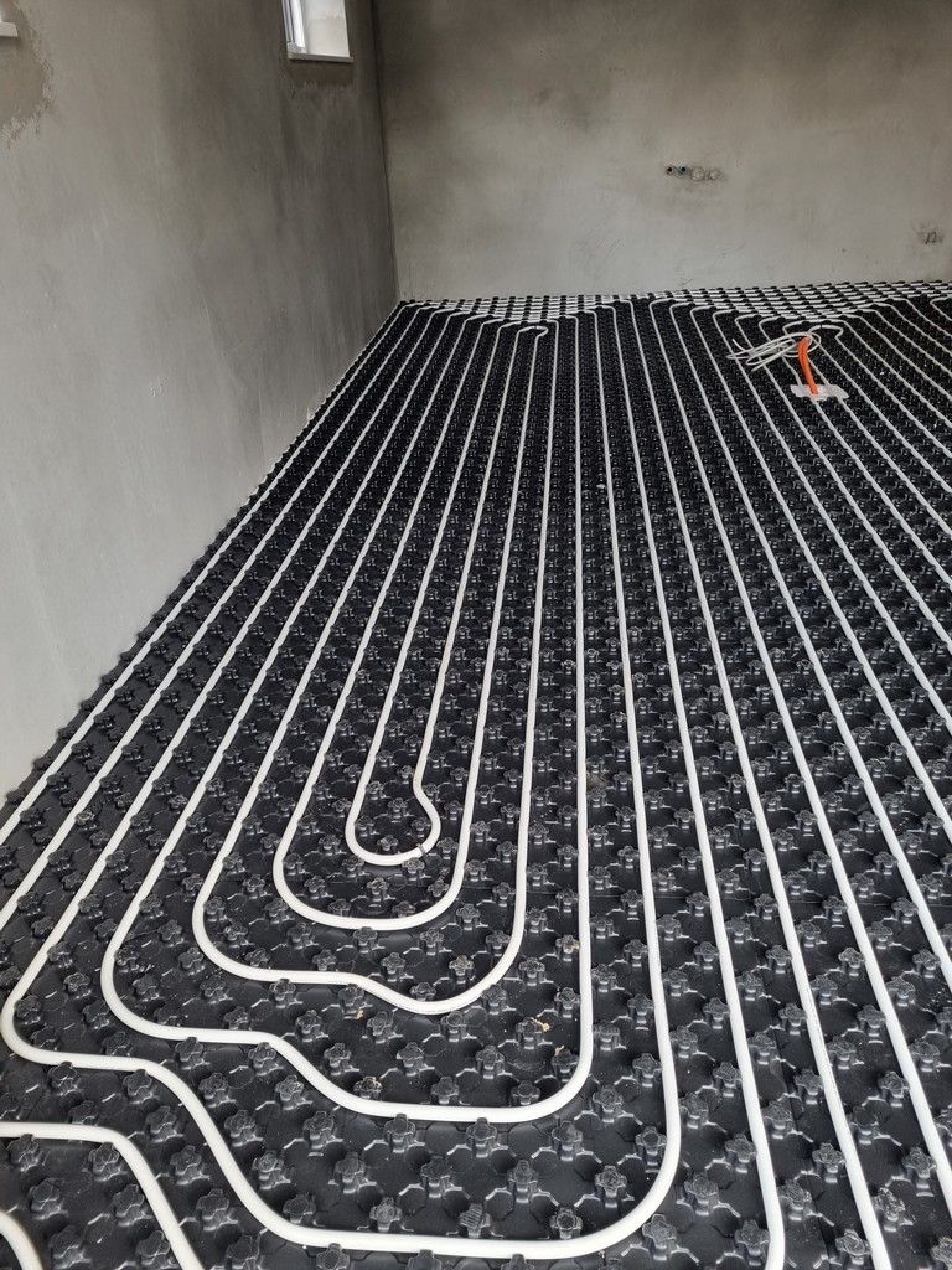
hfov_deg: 53.1
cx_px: 476
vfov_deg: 67.3
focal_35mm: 26
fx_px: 953
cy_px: 635
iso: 64
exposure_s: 1/100
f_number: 1.8
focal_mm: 5.4
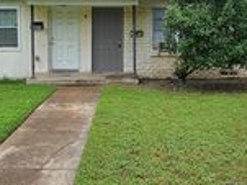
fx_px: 307
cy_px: 45
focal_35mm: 43
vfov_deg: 32.9
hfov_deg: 43.8
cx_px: 111
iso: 50
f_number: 2.2
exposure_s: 1/4032
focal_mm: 2.2
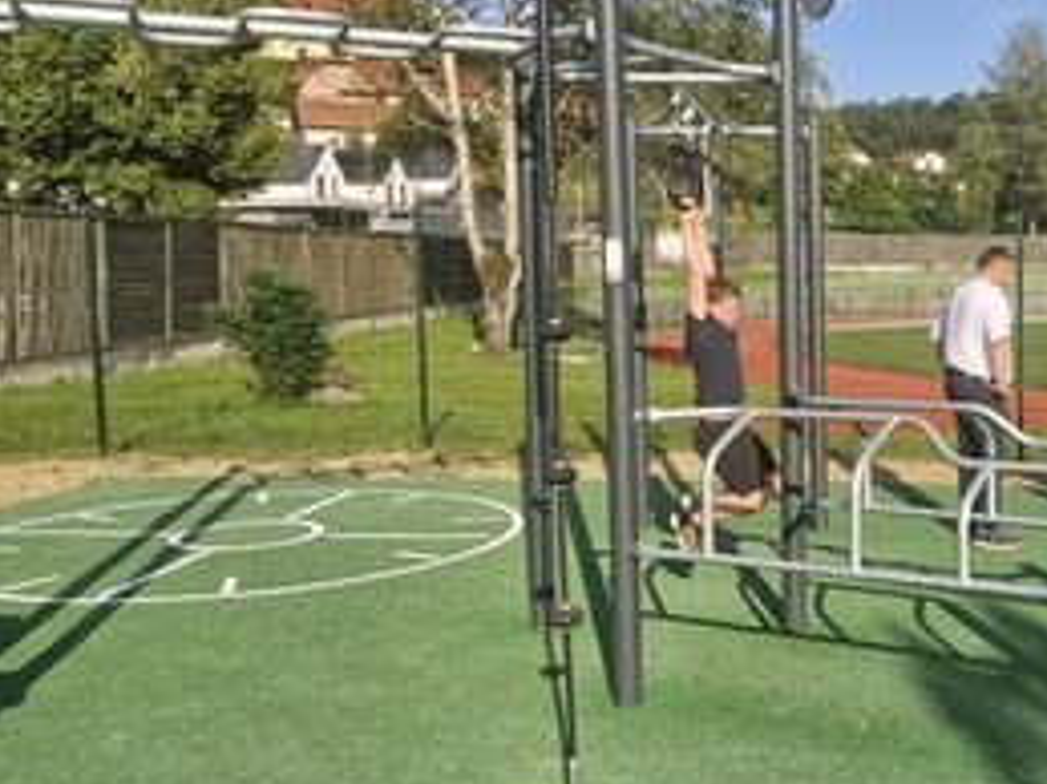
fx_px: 1209
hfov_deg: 43.6
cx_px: 897
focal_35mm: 40
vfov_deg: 35.9
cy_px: 356
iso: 50
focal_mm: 5.54
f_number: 1.8
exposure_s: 1/1544
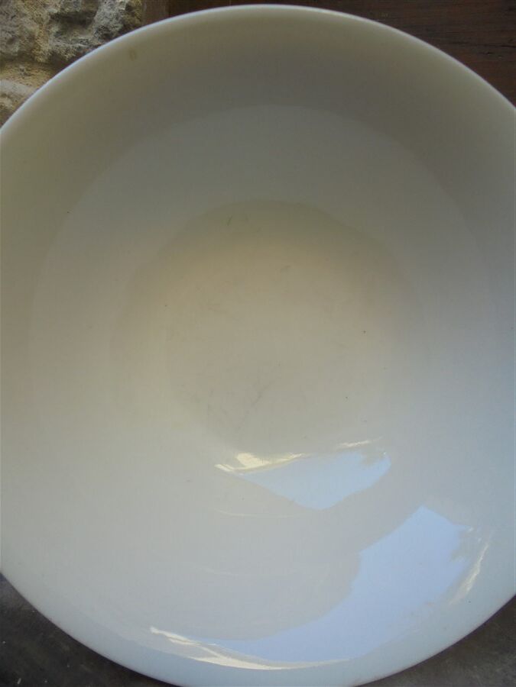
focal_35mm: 26
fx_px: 517
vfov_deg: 67.3
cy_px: 344
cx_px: 258
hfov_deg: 53.1
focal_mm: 4.6
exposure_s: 1/80
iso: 100
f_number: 3.5
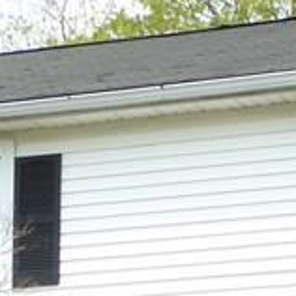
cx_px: -92
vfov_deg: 6.5
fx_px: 2544
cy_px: 491
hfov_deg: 6.6
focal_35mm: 263
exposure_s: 1/400
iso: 100
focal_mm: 7.8
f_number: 3.9
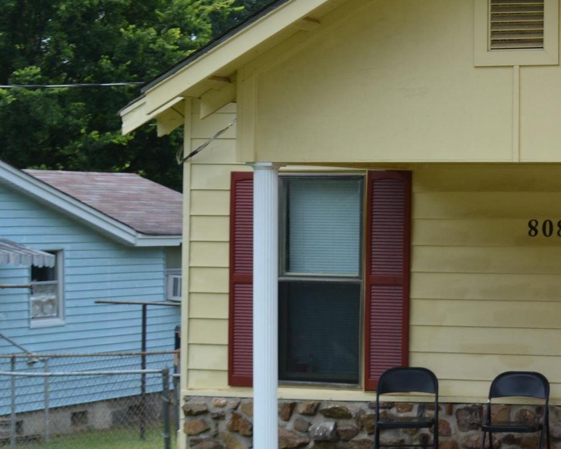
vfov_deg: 14.9
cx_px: 786
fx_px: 1710
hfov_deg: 17.2
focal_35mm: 103
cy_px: 204
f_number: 7.1
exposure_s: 1/200
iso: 100
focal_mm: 24
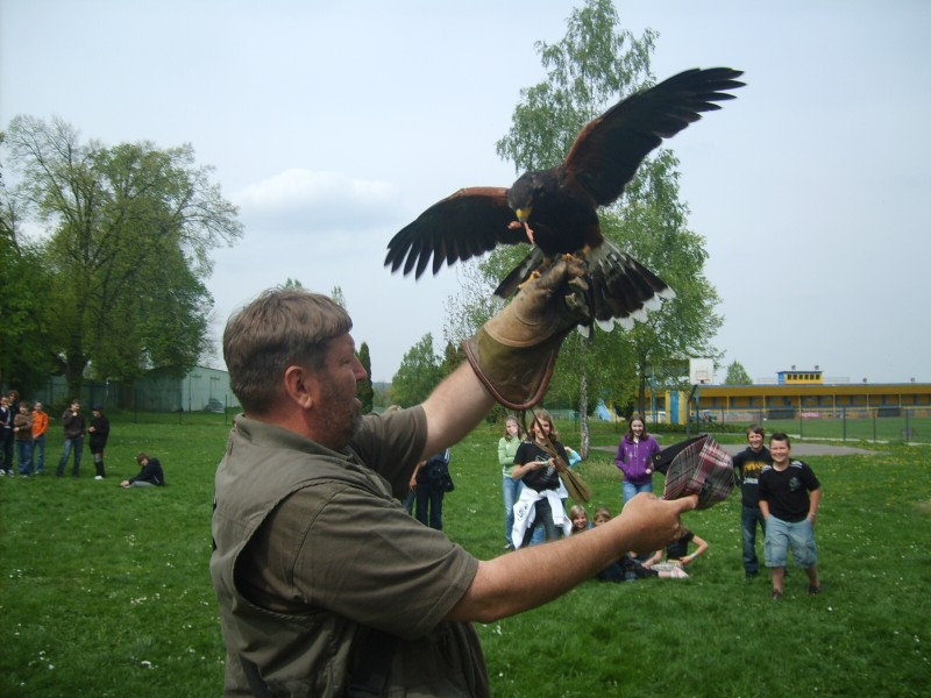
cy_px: 349
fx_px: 941
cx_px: 466
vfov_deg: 40.7
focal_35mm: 35
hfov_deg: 52.6
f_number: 7.1
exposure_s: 1/180
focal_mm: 5.8
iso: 50
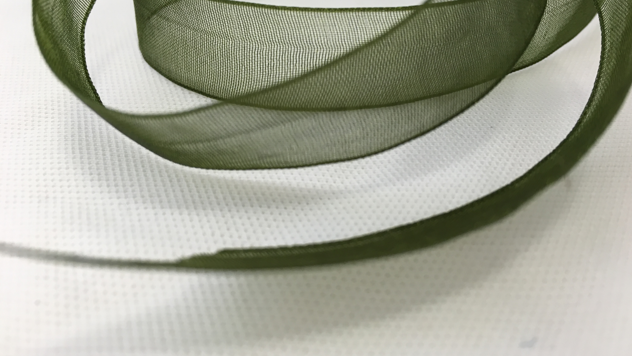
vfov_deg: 36.5
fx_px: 536
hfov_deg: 61.0
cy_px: 136
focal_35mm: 32
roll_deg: -0.2
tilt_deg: -35.3
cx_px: 319
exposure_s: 1/33
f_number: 2.2
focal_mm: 4.15
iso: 32
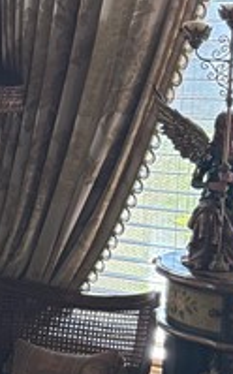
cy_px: 220
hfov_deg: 9.2
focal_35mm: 131
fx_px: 1334
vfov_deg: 15.9
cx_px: -284
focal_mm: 6.76
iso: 250
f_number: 1.78
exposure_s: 1/120
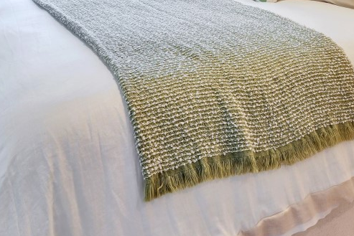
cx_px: 219
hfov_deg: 40.1
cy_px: -108
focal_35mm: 49
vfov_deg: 22.9
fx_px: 482
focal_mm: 14.9
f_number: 8
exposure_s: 1/20
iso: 400
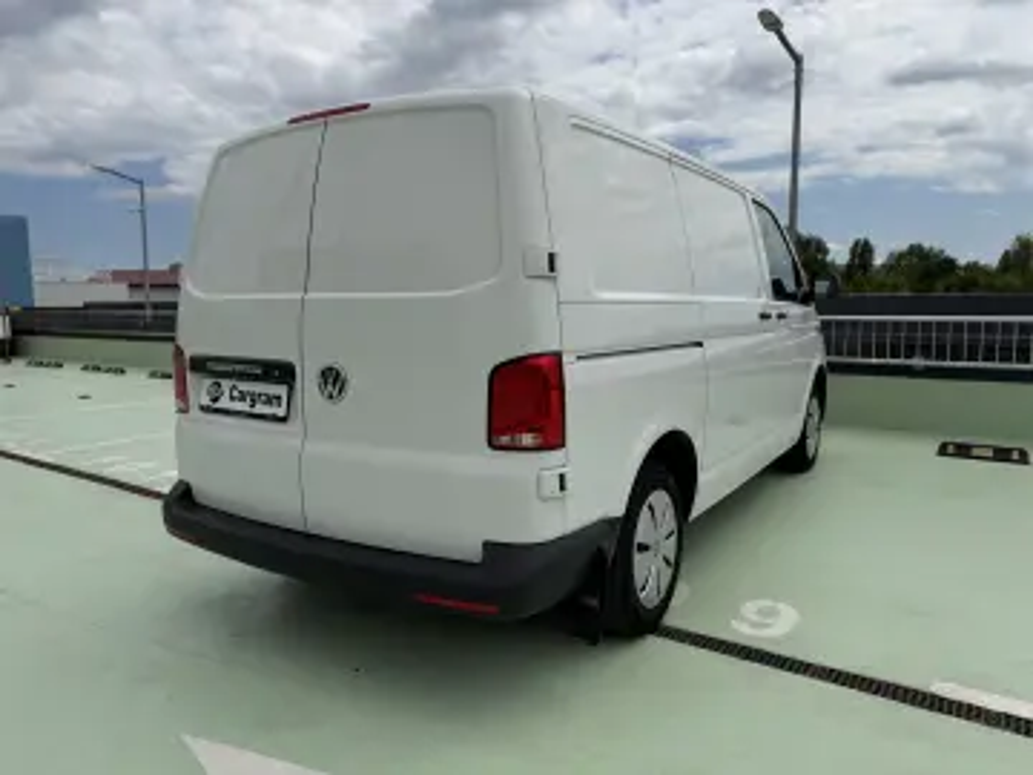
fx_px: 716
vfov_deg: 56.8
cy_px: 388
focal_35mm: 24
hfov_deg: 71.6
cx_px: 516
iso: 80
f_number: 1.78
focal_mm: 6.76
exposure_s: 1/11905
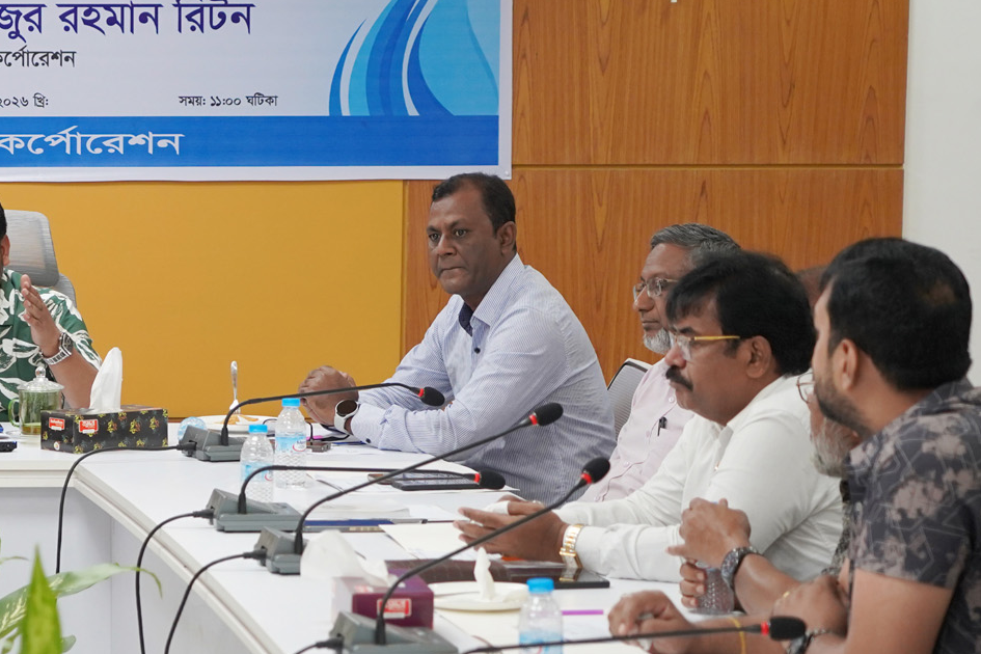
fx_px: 3978
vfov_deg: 9.4
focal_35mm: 146
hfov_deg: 13.9
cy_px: 461
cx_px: 21
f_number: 4
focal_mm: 69
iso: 1600
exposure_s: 1/160
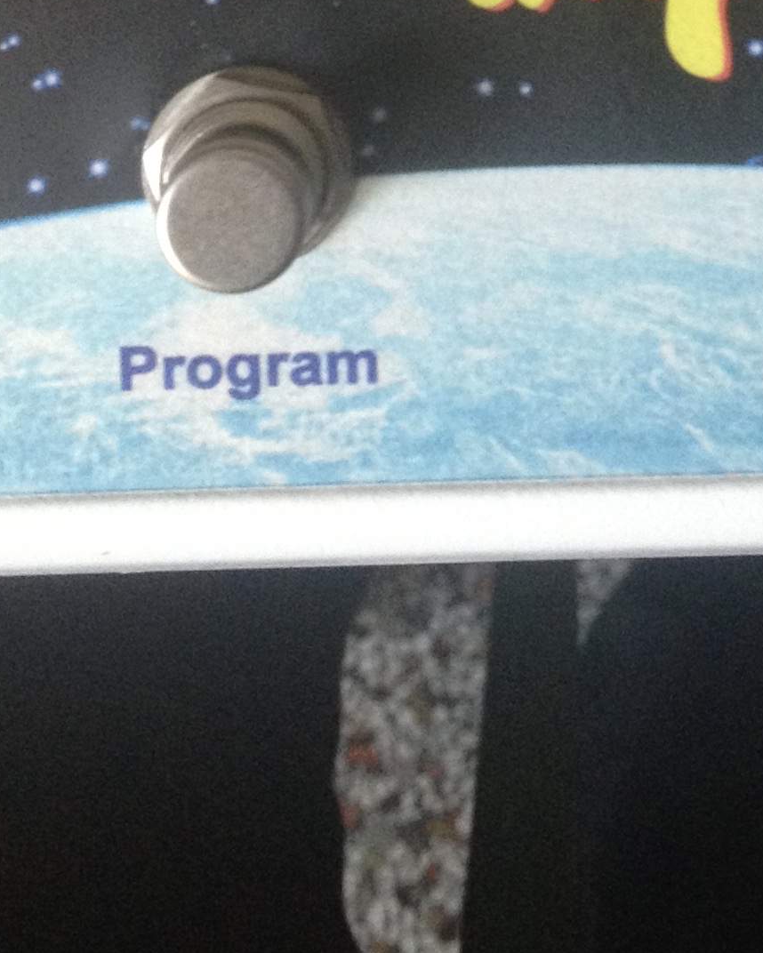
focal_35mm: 104
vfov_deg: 17.1
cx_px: 613
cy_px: -367
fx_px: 2935
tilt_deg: -86.5
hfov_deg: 14.7
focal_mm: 4.28
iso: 200
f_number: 2.4
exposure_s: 1/20
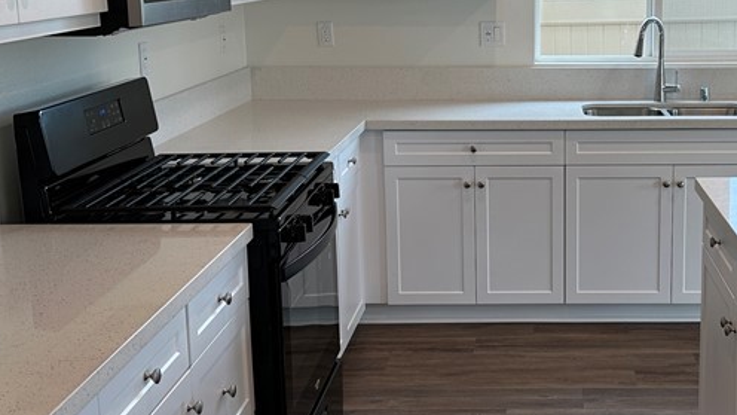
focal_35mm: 54
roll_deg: -0.3
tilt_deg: -10.2
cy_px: 164
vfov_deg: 22.2
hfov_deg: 37.6
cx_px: 547
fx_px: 1055
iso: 64
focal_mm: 6.86
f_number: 1.78
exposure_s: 1/120
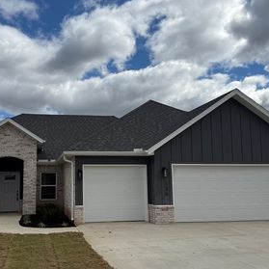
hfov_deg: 43.4
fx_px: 334
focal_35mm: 38
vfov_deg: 43.8
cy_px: 149
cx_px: 94
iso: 80
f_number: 1.78
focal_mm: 6.76
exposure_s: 1/9091
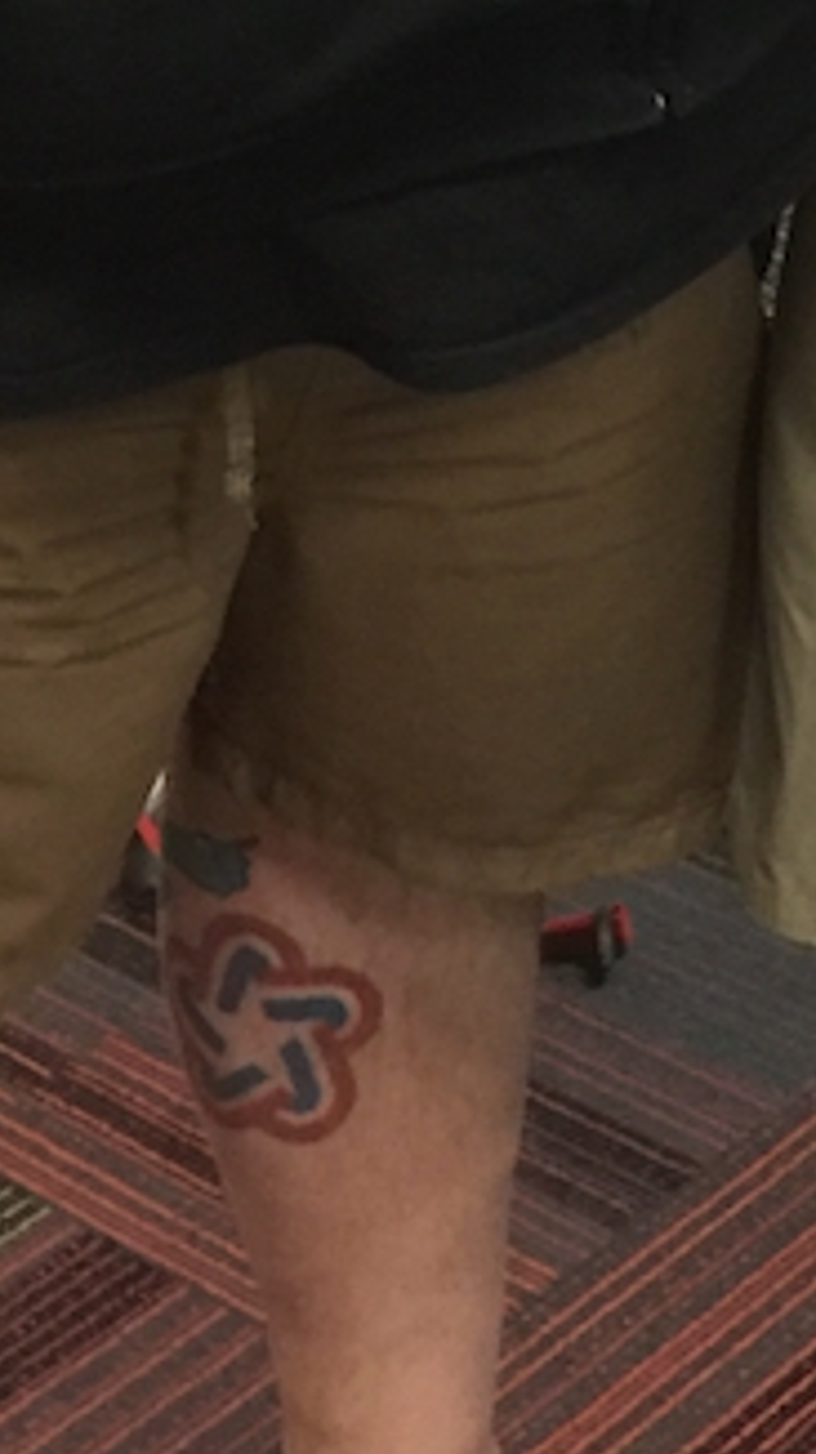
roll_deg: +0.2
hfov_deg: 9.7
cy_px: -990
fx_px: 4777
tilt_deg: -10.8
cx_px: 838
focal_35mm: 124
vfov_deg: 15.4
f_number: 2.2
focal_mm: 4.15
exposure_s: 1/8
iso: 125
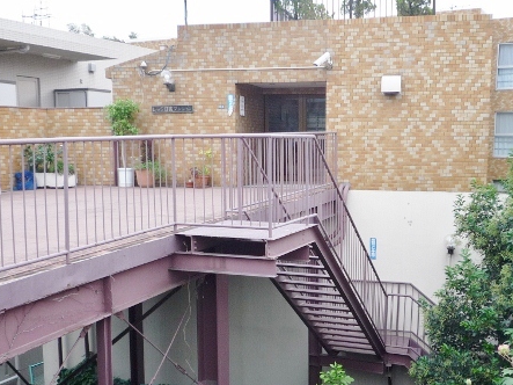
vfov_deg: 34.3
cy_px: 218
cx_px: 307
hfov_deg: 44.6
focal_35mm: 42
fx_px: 622
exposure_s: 1/40
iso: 100
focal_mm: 4.4
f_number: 2.8
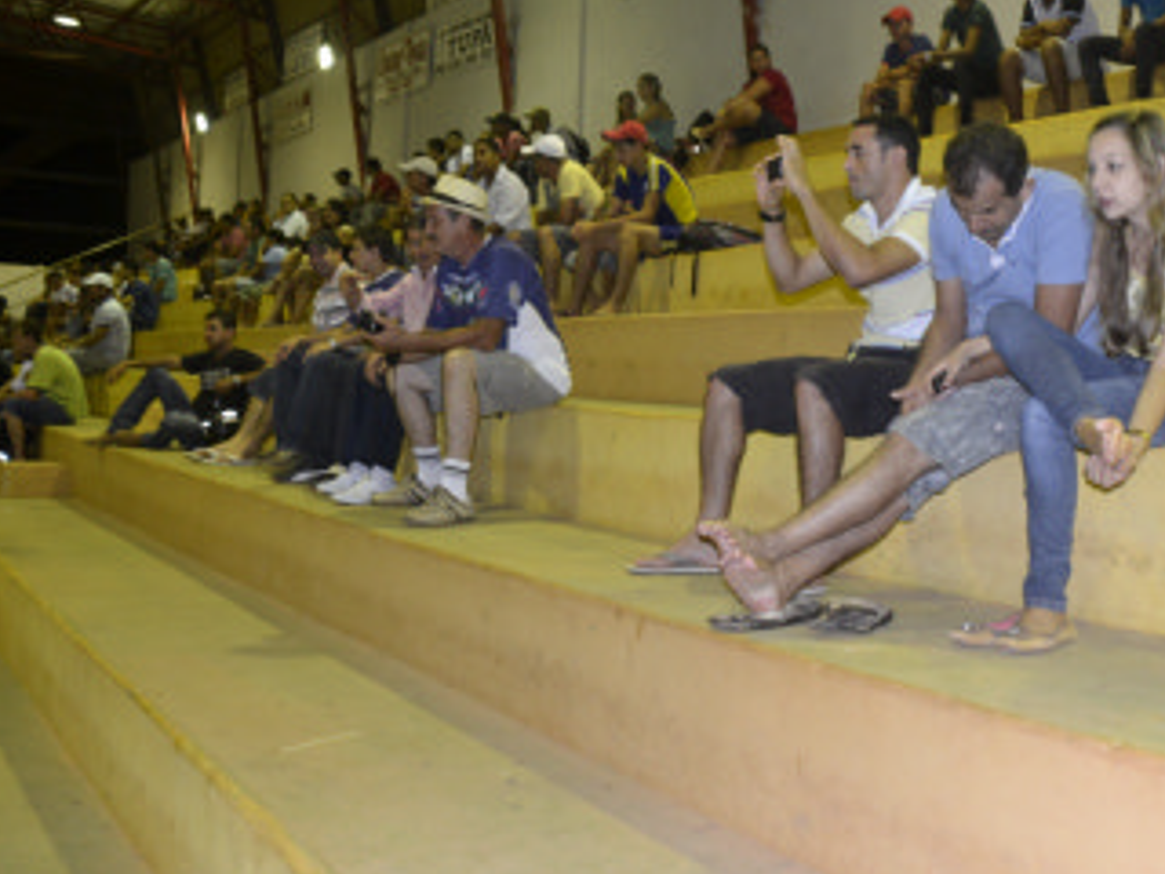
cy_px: 391
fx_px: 1514
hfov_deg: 41.4
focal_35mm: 45
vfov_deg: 32.2
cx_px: 794
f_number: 3.5
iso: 1100
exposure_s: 1/60
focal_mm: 20
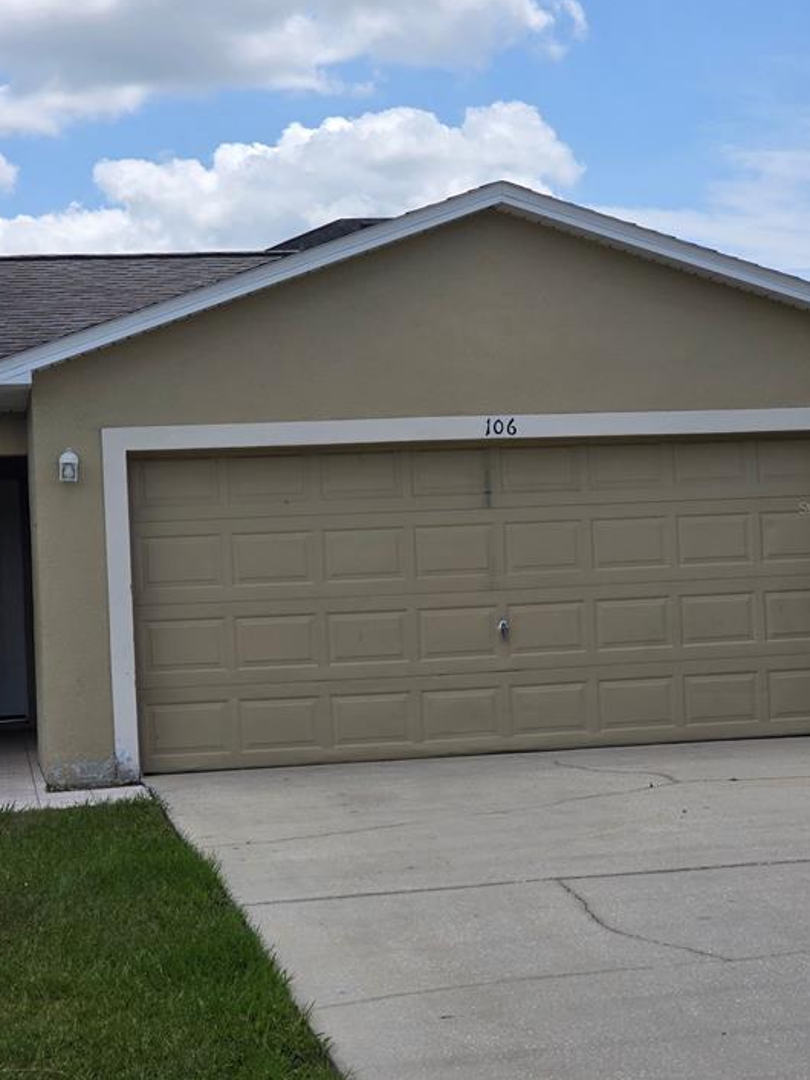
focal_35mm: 75
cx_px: 428
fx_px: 2341
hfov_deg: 19.6
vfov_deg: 26.0
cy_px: 507
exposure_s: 1/2600
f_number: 2.4
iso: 50
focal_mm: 7.9
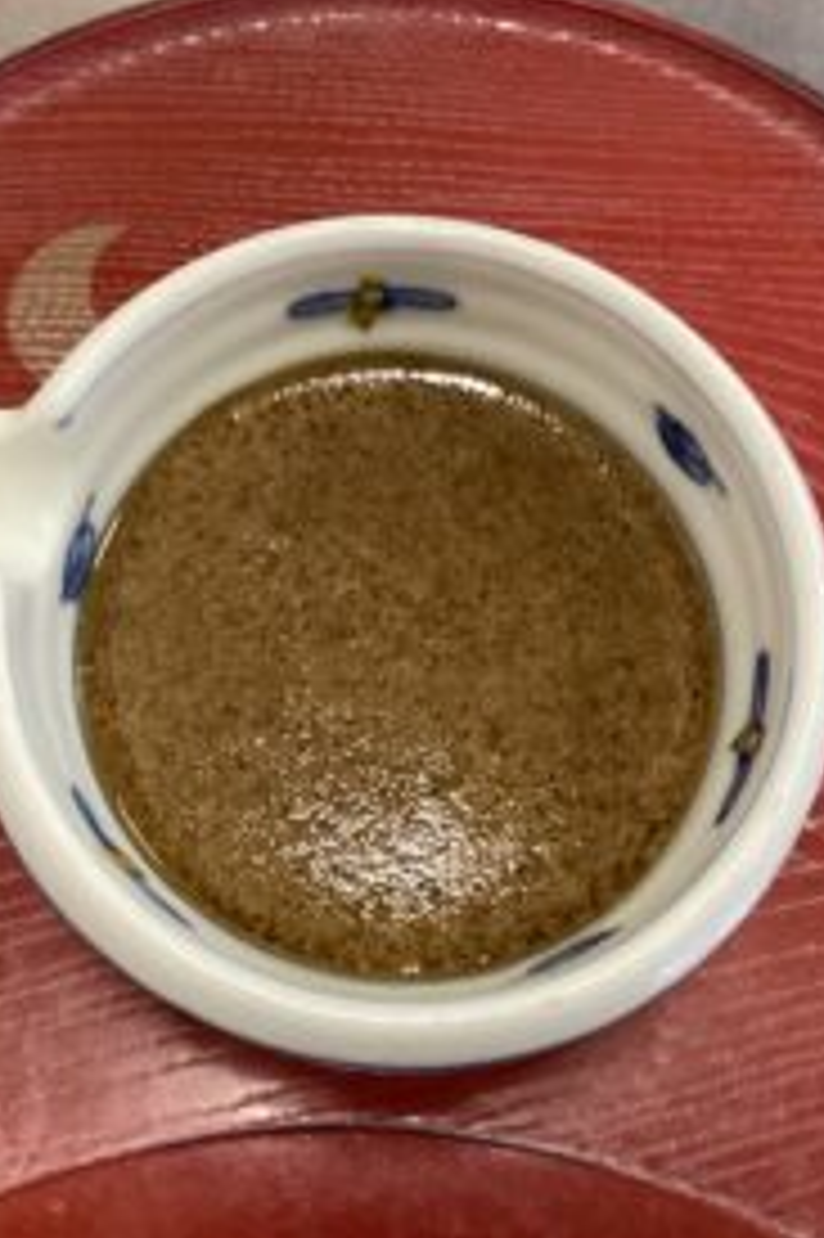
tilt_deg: -71.0
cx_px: 398
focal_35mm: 44
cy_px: 614
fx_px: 1512
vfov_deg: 44.5
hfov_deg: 30.5
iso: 320
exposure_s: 1/40
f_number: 2.4
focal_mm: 3.3
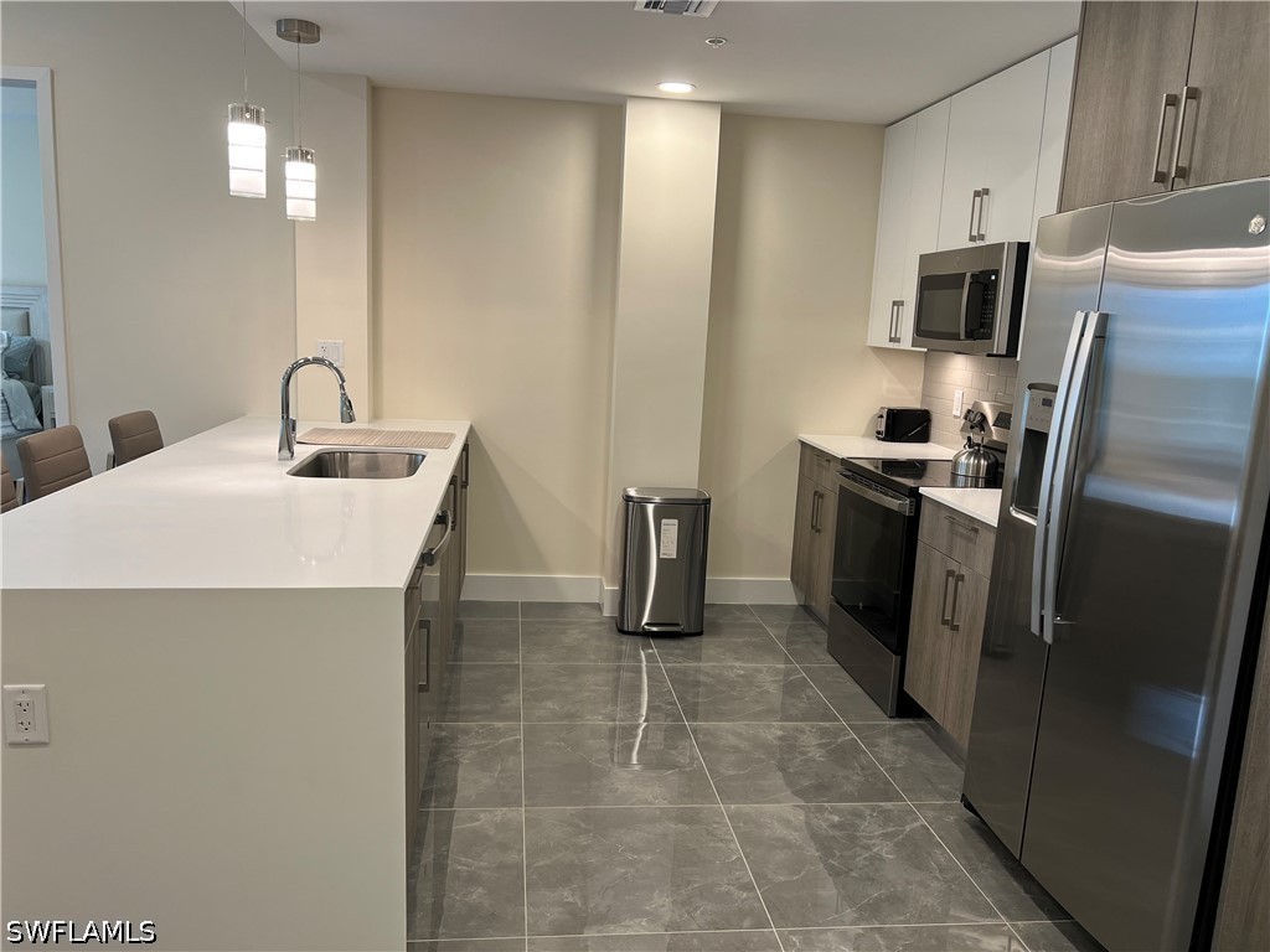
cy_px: 476
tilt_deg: -9.6
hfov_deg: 67.3
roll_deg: -3.3
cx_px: 635
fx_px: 954
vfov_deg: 53.1
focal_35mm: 26
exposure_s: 1/120
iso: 100
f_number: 1.5
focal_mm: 5.7
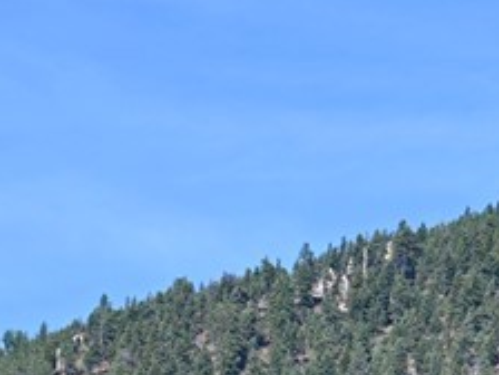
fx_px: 5305
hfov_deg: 5.4
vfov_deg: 4.0
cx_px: 671
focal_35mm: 368
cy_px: 728
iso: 100
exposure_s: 1/320
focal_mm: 79
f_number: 6.3
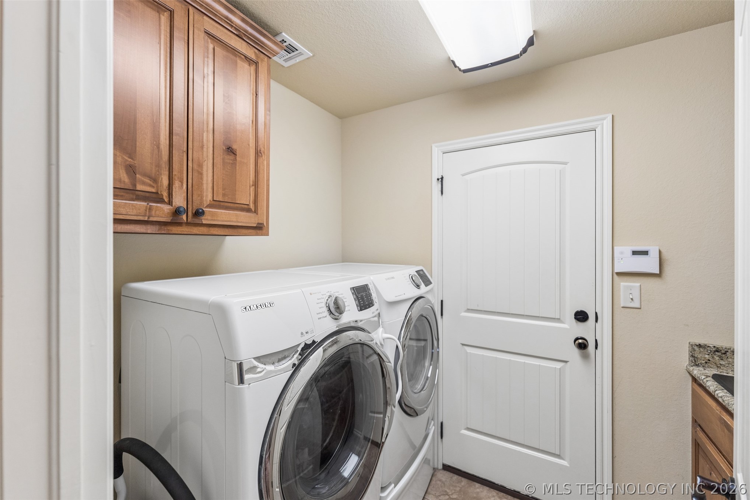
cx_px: 375
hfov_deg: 101.9
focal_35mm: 15
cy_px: 250
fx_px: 304
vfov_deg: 78.8
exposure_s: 1/320
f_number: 2.8
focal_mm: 14.6
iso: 400
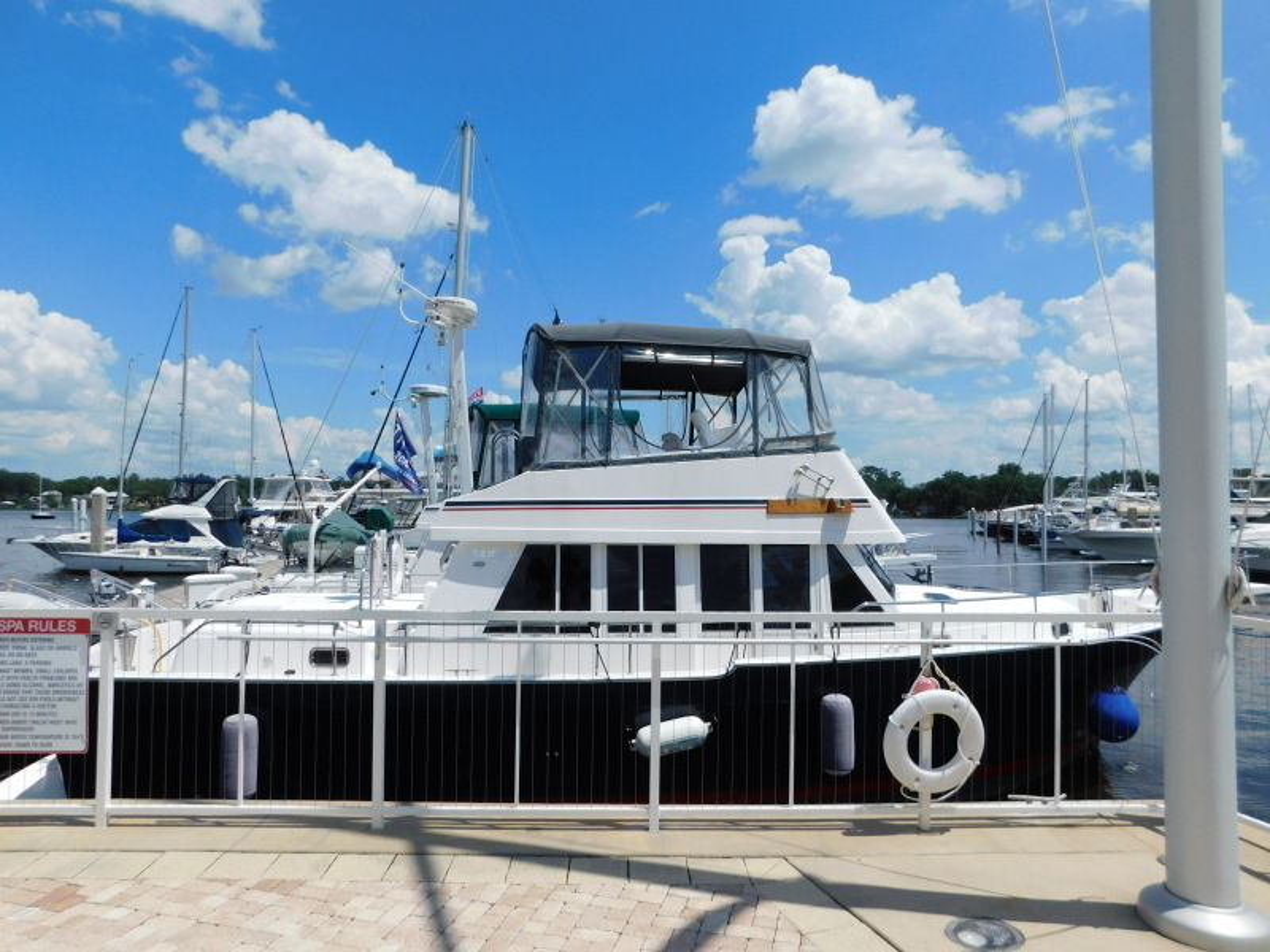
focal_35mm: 23
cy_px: 476
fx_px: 844
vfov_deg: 58.9
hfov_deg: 73.9
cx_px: 635
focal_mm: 4
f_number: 6
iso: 125
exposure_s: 1/1000
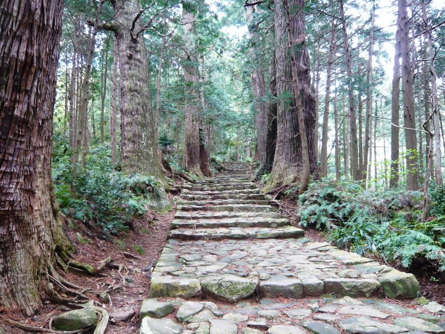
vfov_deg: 49.7
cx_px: 222
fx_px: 360
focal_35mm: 28
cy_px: 167
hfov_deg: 63.4
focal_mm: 4.6
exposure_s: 1/25
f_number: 2.8
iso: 200
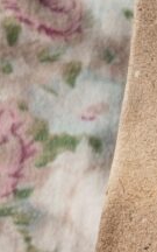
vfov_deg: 20.4
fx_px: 698
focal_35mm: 102
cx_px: 291
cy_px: 121
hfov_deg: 11.8
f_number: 1.8
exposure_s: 1/100
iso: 20
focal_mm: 3.98
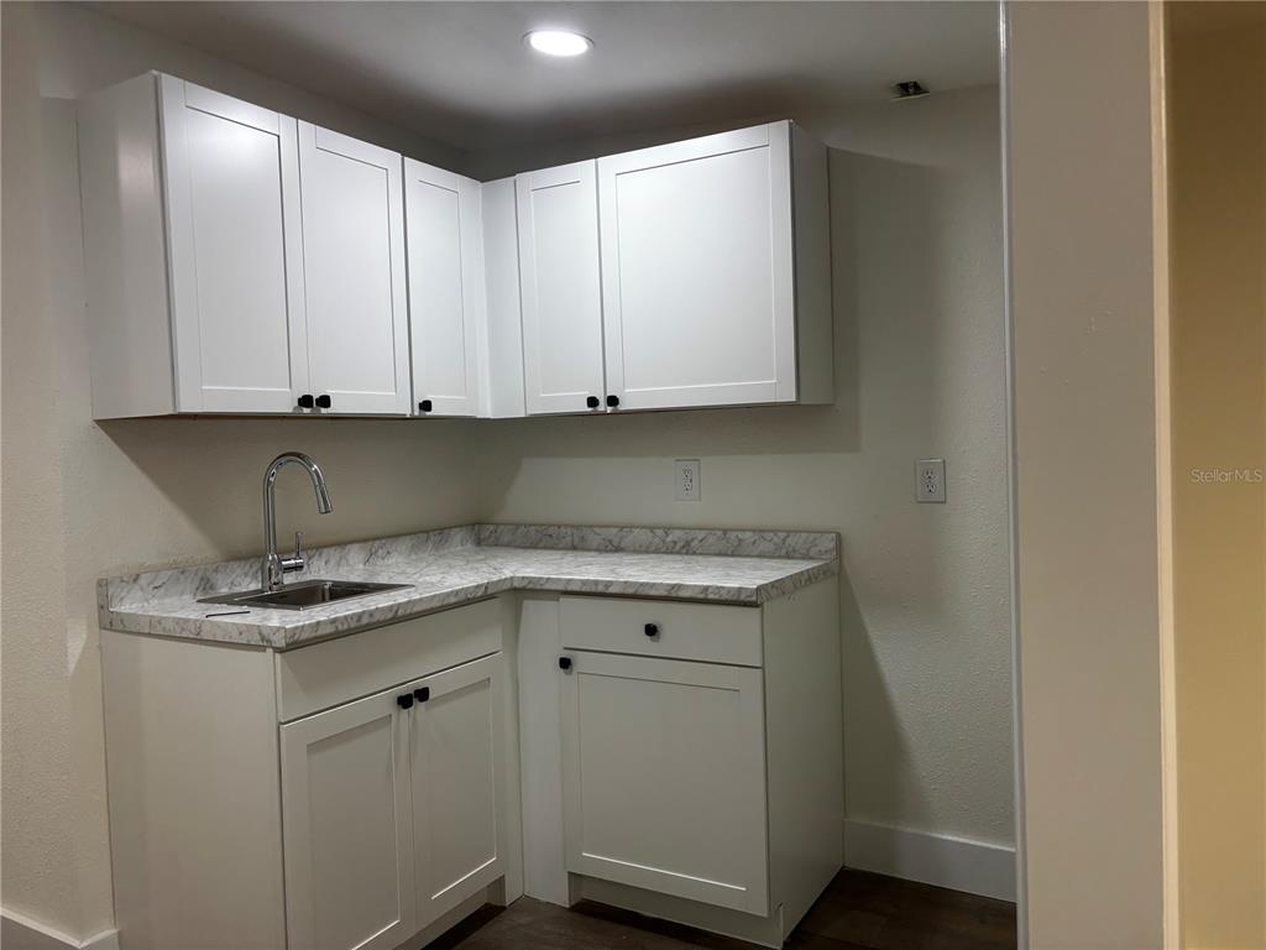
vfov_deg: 53.1
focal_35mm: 26
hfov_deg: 67.3
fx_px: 951
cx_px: 633
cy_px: 475
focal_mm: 5.96
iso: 80
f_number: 1.6
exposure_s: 1/120
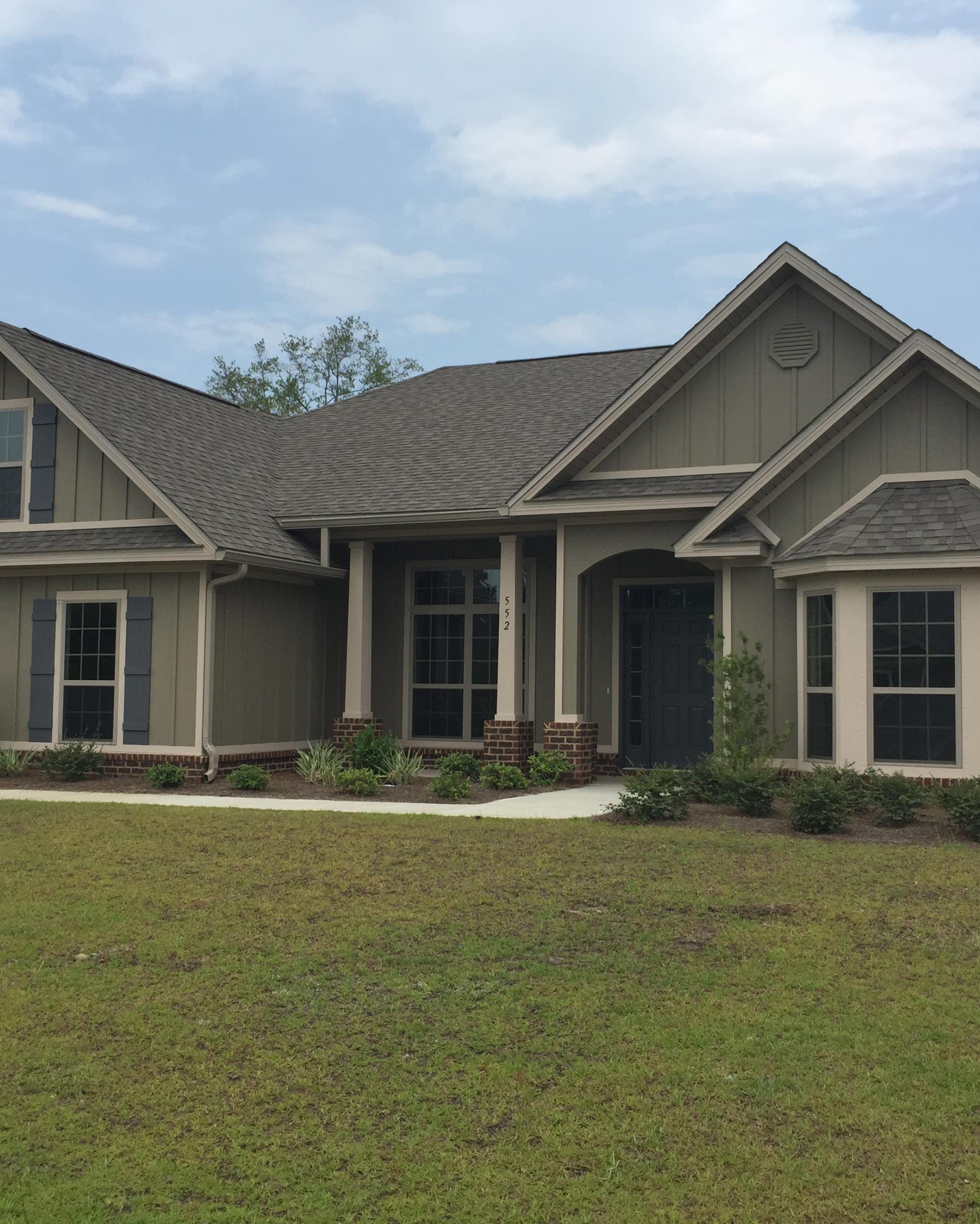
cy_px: 612
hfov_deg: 39.1
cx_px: 462
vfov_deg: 47.9
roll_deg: -1.9
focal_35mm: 38
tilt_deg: +5.1
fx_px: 1378
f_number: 2.2
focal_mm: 4.15
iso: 32
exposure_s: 1/2198
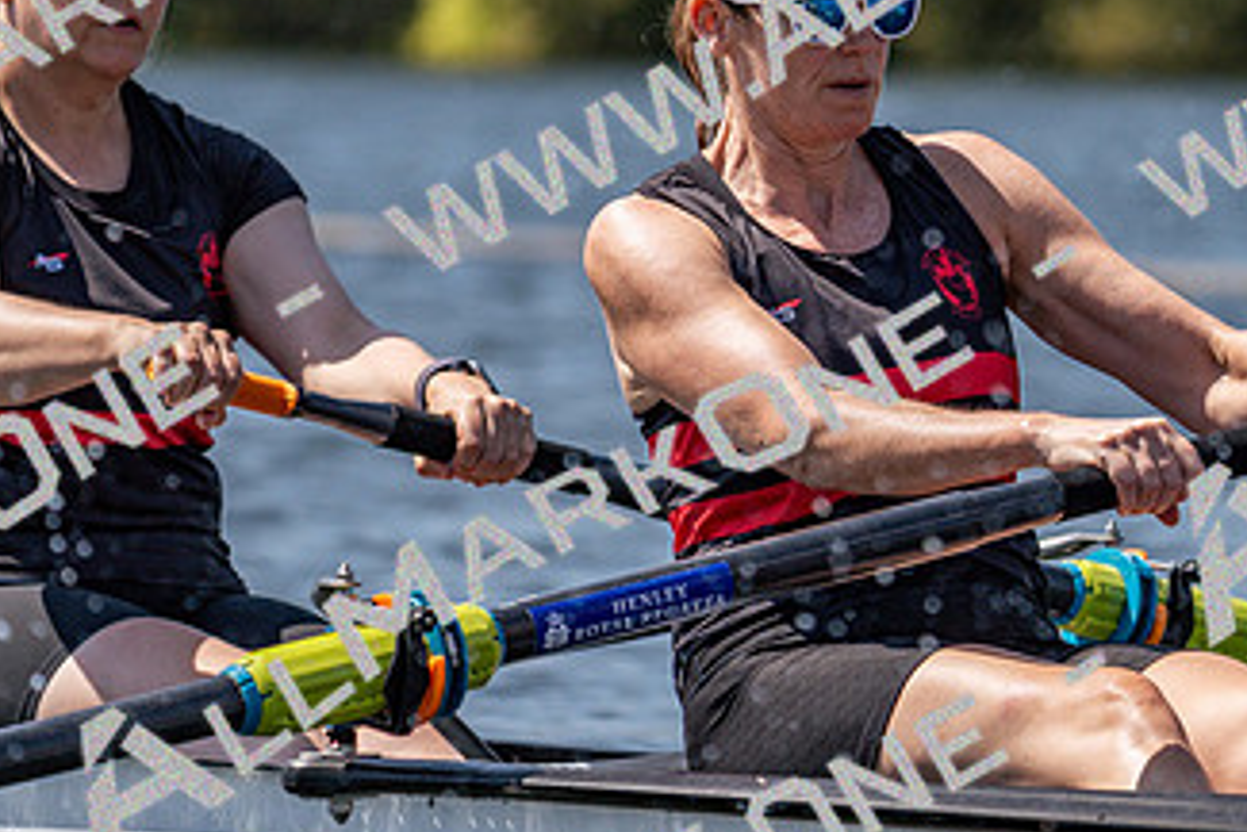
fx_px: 17673
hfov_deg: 4.0
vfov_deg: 2.7
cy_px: 282
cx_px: 859
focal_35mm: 510
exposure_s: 1/2000
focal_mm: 286
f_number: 5.6
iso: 250
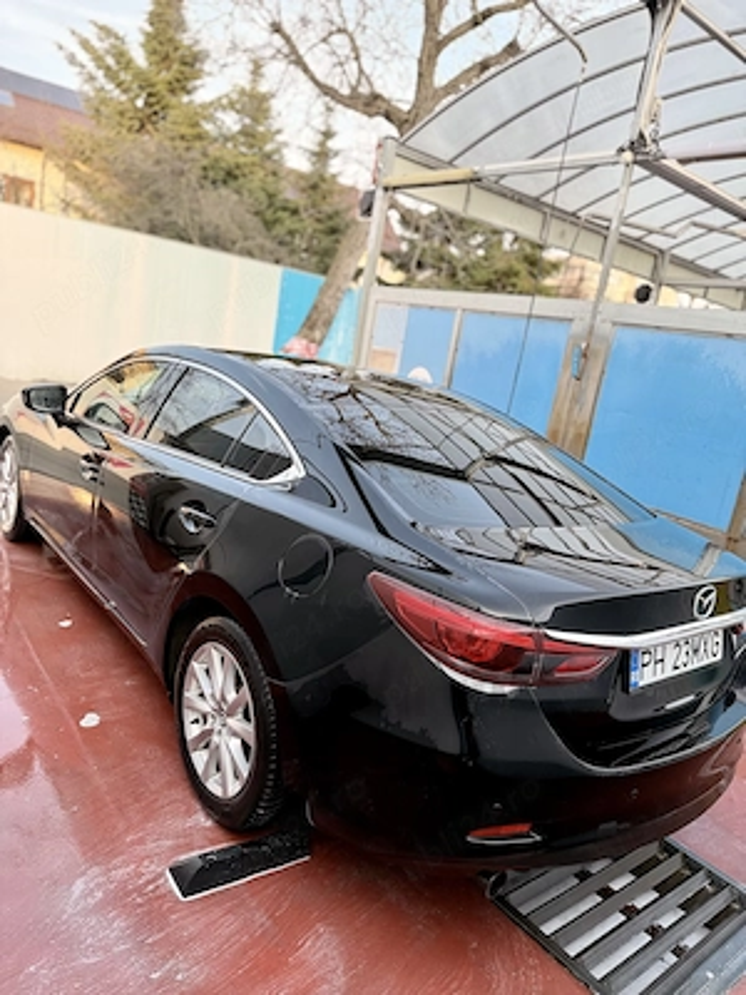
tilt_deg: -12.2
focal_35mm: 24
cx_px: 373
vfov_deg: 71.6
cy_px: 498
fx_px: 690
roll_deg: -9.5
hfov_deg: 56.8
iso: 200
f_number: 1.78
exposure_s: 1/202
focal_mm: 6.76
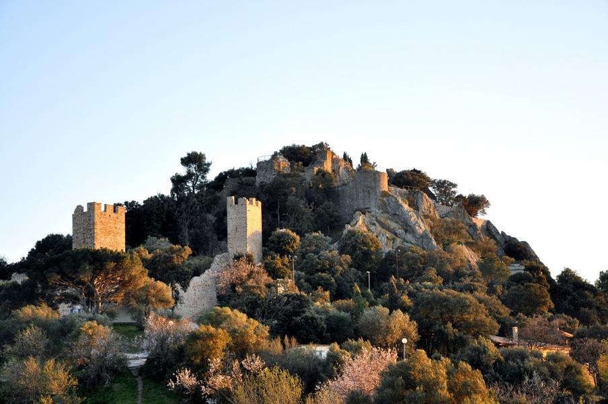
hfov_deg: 26.0
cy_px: 202
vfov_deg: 17.4
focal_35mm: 78
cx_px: 304
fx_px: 1315
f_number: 5.6
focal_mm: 52
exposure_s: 1/125
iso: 280
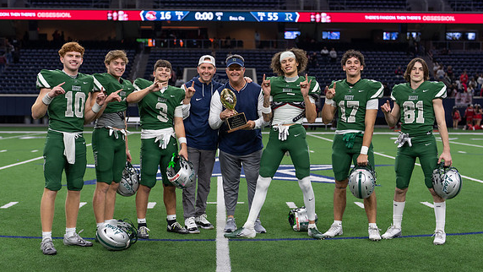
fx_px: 769
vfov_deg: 20.1
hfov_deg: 34.9
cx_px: 245
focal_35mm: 60
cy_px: 152
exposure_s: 1/320
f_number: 2.2
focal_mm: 50
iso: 320
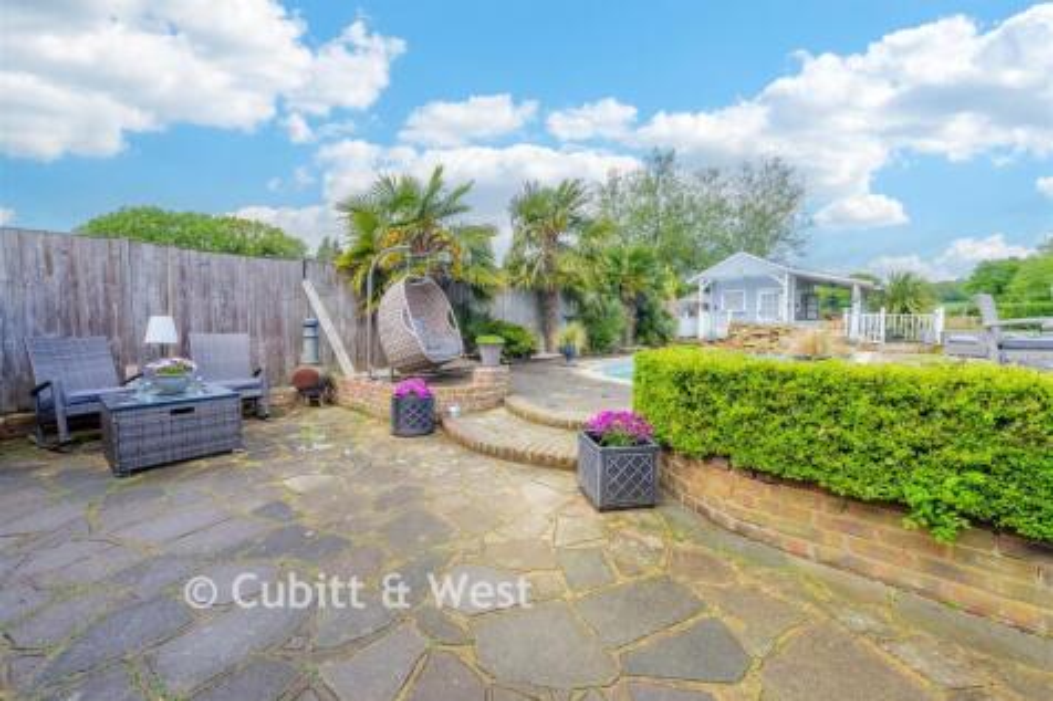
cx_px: 526
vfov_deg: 81.2
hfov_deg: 104.3
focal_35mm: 14
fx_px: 409
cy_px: 350
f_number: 8
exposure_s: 1/100
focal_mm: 14
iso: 100
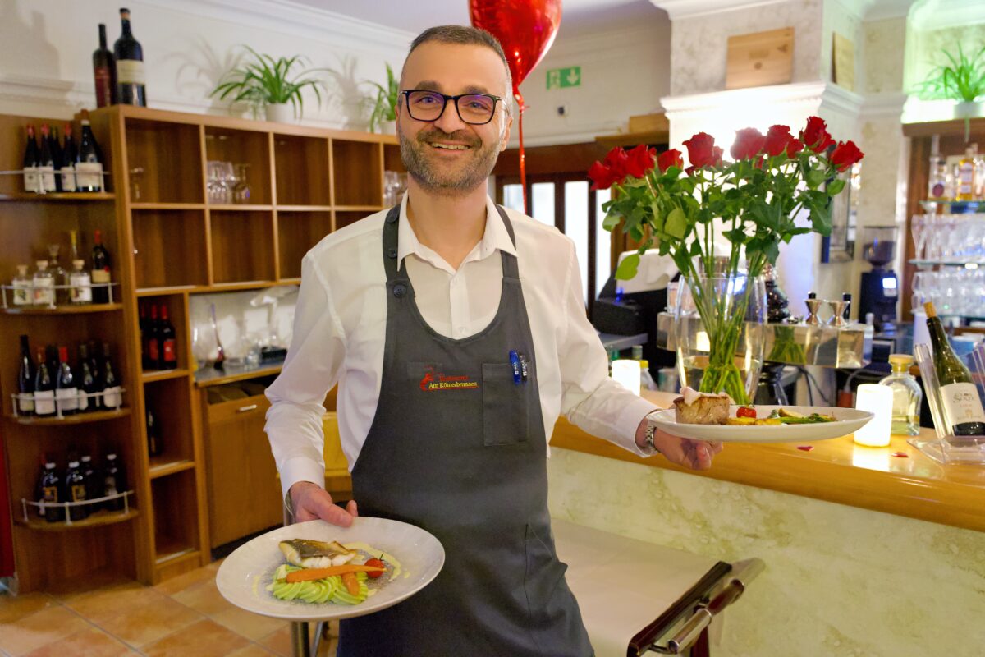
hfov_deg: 63.7
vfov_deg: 45.0
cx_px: 492
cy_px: 328
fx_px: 793
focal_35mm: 29
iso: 8000
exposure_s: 1/30
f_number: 4
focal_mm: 29
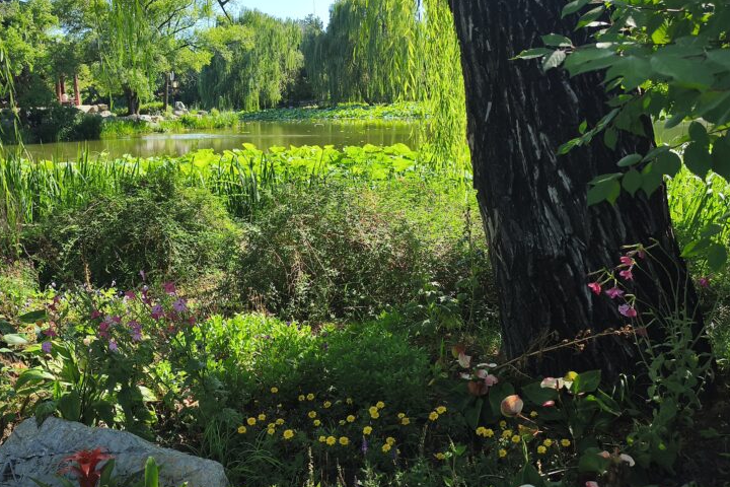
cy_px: 255
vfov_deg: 38.9
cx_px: 295
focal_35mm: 34
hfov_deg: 55.4
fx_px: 689
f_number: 1.65
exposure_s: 1/391
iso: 50
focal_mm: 6.14
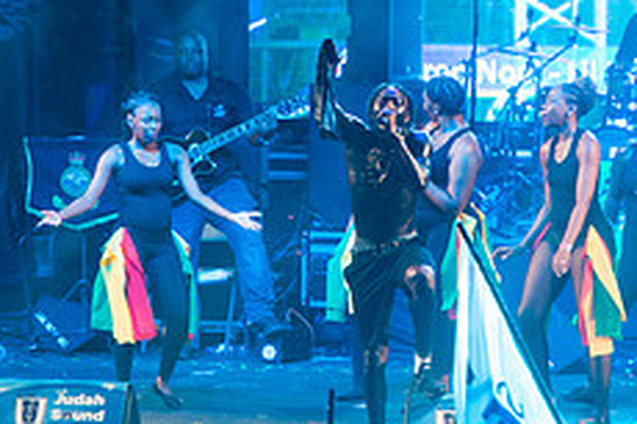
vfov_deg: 2.2
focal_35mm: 630
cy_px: 39
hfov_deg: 3.3
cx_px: 476
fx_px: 11139
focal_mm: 250
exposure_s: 1/200
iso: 3200
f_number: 5.6
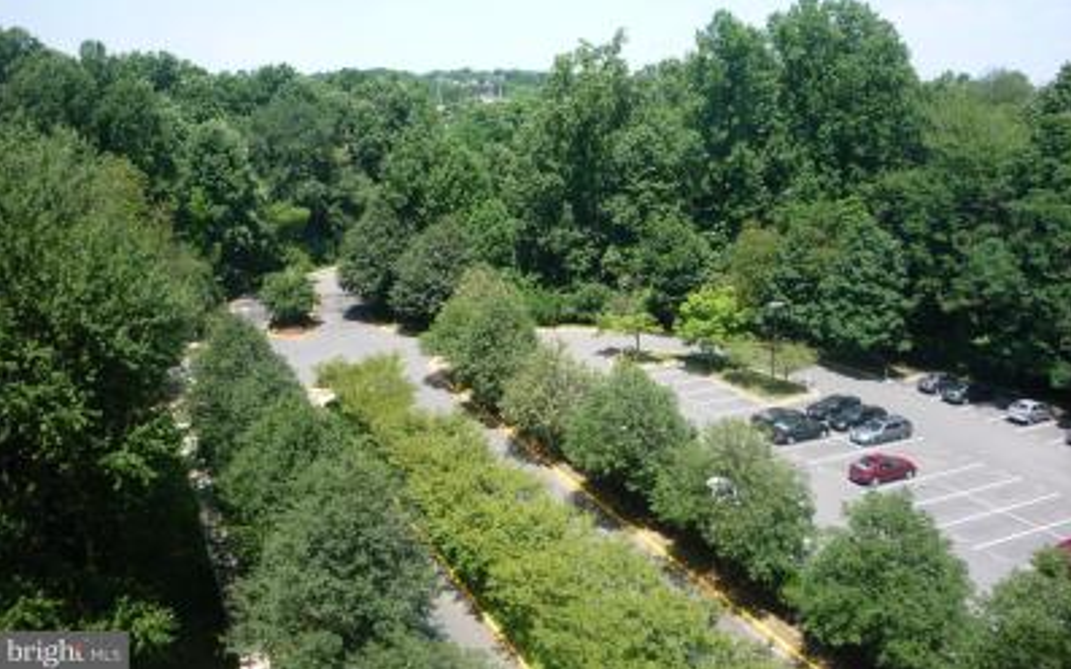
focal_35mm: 32
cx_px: 537
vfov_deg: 39.3
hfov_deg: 59.7
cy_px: 270
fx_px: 934
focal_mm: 5.2
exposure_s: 1/320
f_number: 4
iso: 100
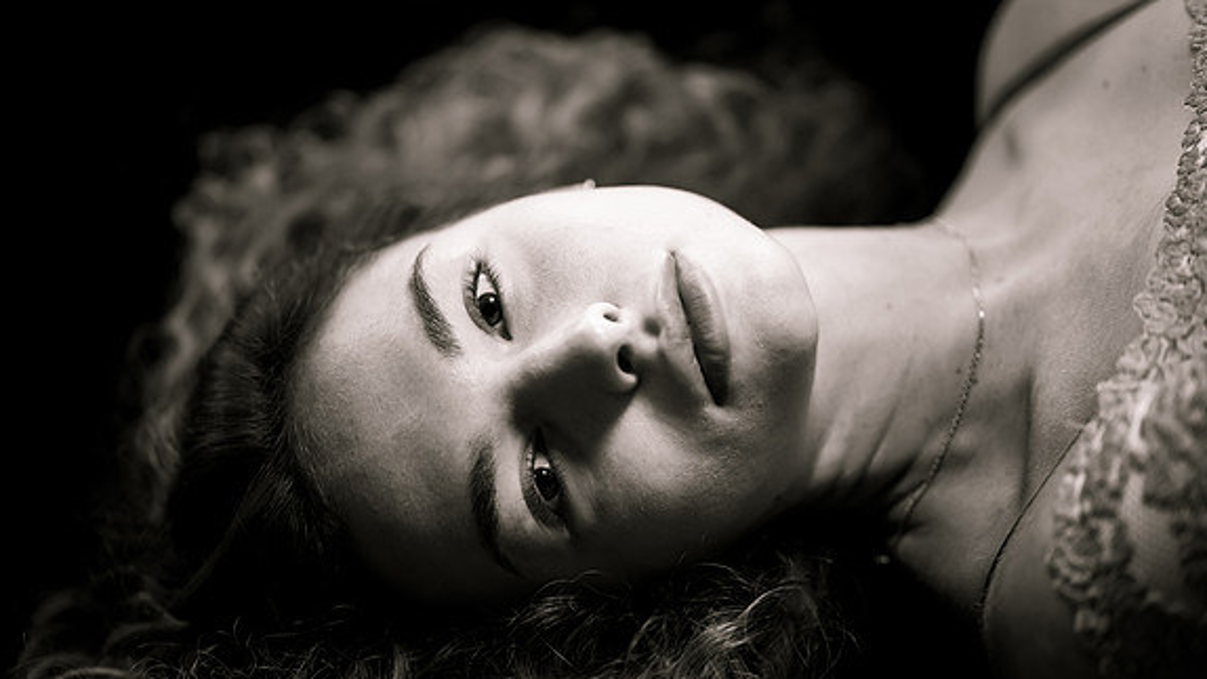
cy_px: 400
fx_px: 2881
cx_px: 606
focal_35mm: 90
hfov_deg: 23.7
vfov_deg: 13.4
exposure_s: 1/200
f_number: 1.8
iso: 500
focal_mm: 85
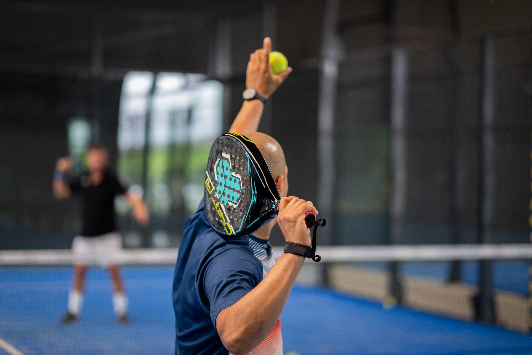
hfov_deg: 24.2
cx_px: 266
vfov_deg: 16.3
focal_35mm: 84
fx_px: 1241
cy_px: 178
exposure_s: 1/640
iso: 640
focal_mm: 56
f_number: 1.2
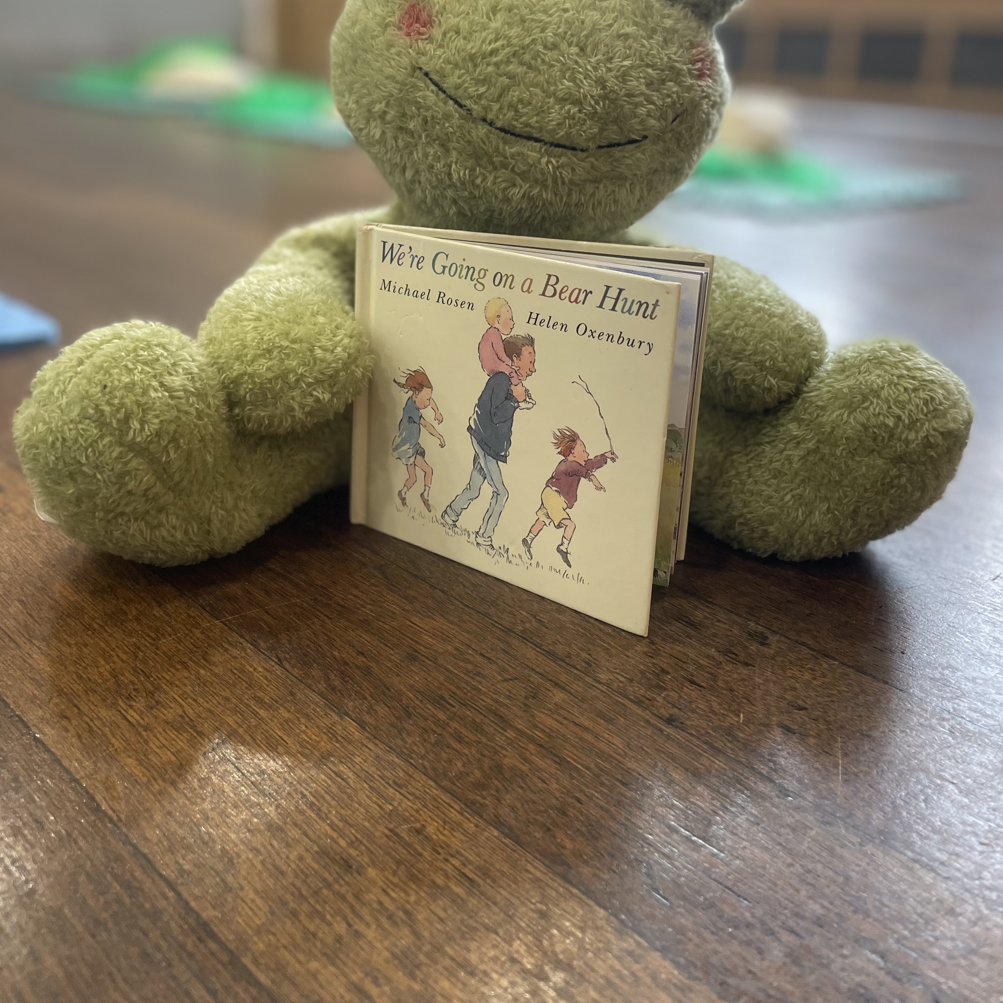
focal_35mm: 31
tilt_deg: -16.2
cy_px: 328
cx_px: 500
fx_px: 1016
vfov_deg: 51.5
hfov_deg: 52.5
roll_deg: -1.9
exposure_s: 1/100
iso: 125
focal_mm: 4.2
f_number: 1.6
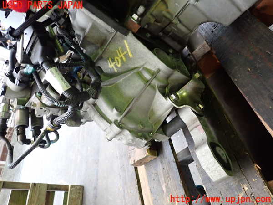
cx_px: 136
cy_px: 102
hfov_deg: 69.4
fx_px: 197
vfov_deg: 54.9
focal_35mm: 25
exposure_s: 1/40
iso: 500
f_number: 2
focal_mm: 4.5
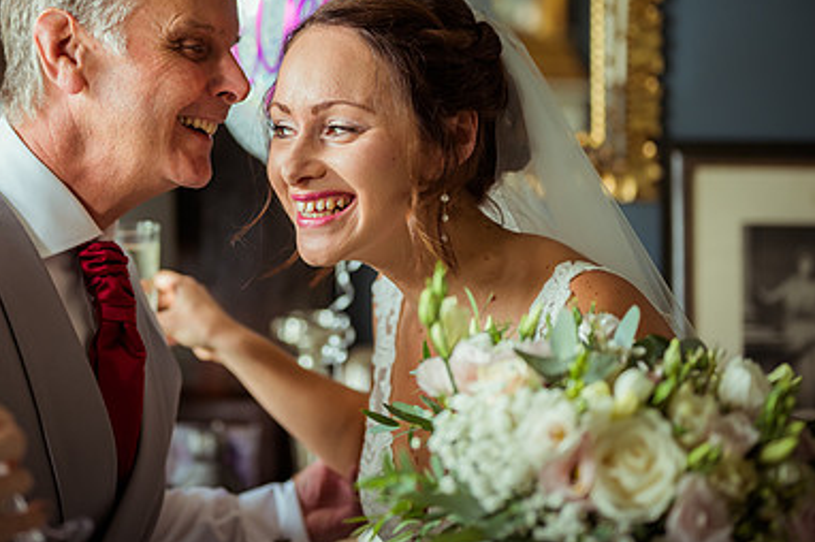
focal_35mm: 76
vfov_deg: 17.8
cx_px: 294
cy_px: 160
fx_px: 1719
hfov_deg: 26.6
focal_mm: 50
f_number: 2
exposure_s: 1/250
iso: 560
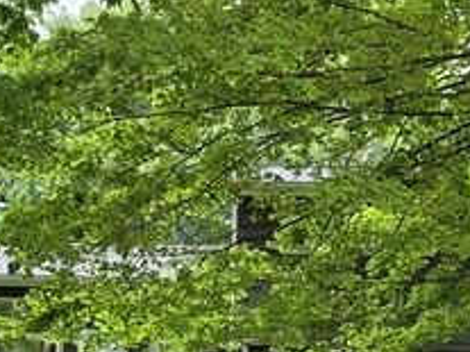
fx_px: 1004
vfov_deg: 19.3
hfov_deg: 26.3
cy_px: 347
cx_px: 199
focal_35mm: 74
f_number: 1.4
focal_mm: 6.5
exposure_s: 1/180
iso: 20
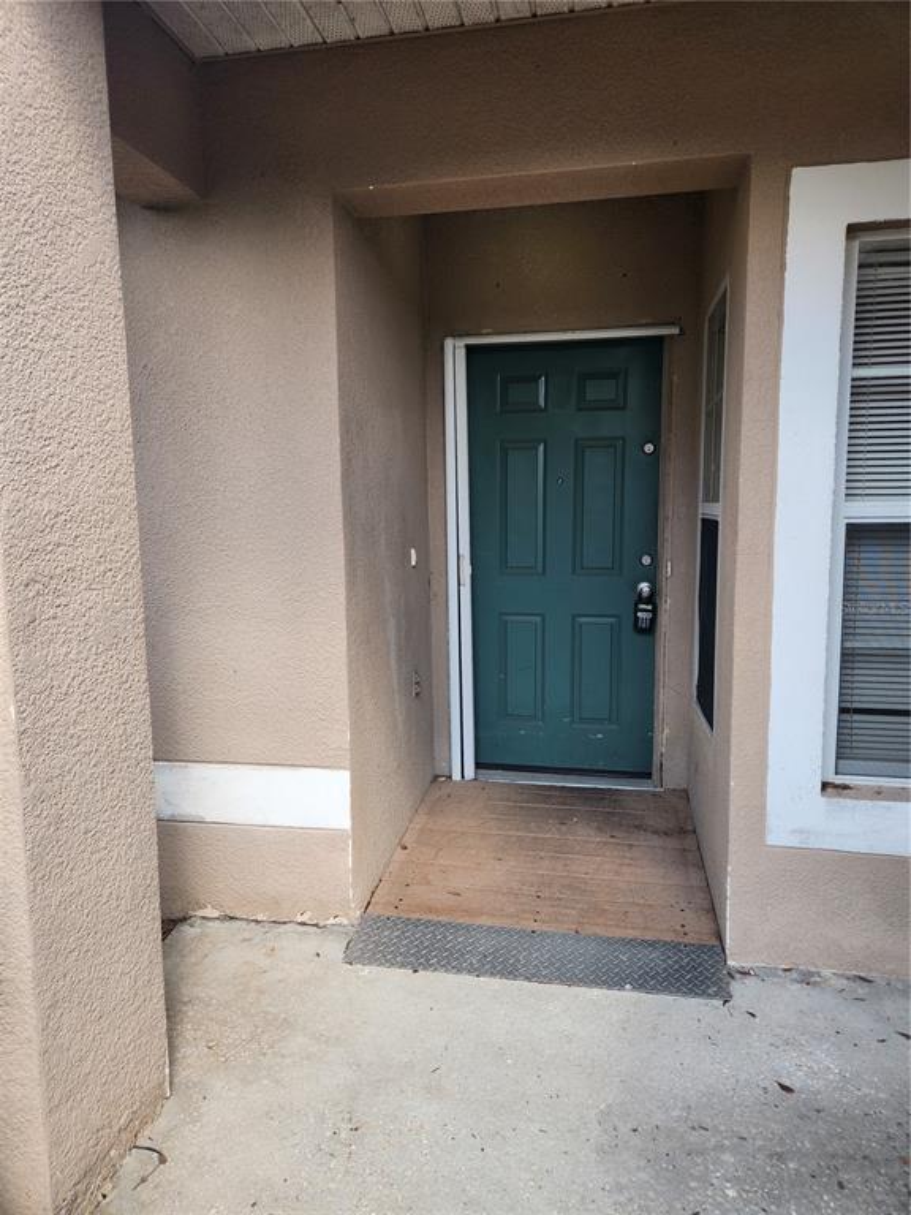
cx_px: 456
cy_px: 608
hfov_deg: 58.9
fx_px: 807
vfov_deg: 73.9
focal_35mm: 23
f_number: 1.8
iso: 20
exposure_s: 1/202
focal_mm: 5.4
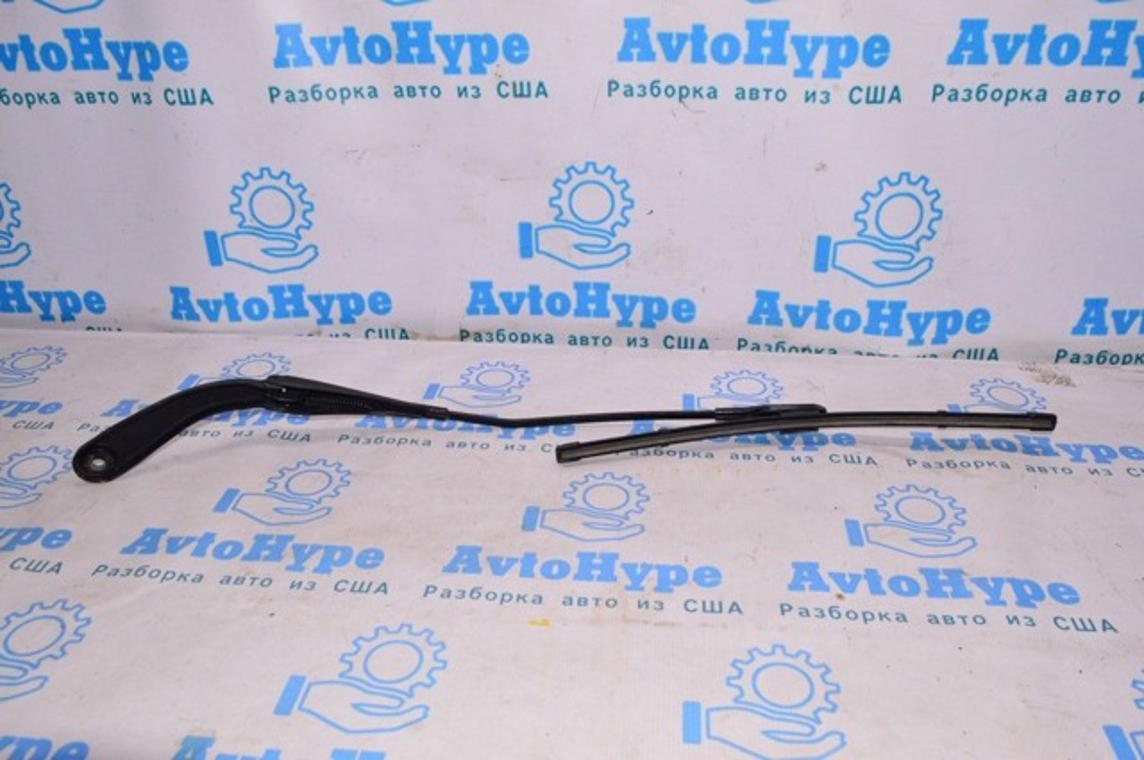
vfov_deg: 43.5
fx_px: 952
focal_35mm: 30
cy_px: 380
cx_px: 572
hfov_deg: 62.0
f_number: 8
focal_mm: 20
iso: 1600
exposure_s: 1/200
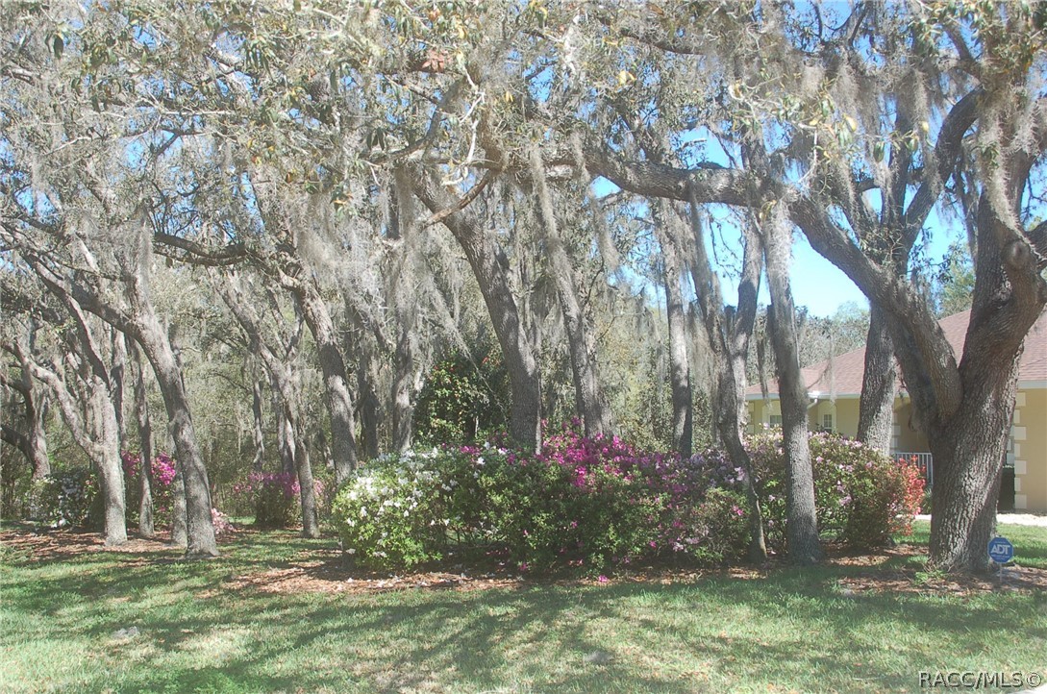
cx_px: 524
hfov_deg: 51.4
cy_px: 347
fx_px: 1089
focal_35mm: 38
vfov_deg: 35.4
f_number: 7.1
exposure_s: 1/200
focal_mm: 25
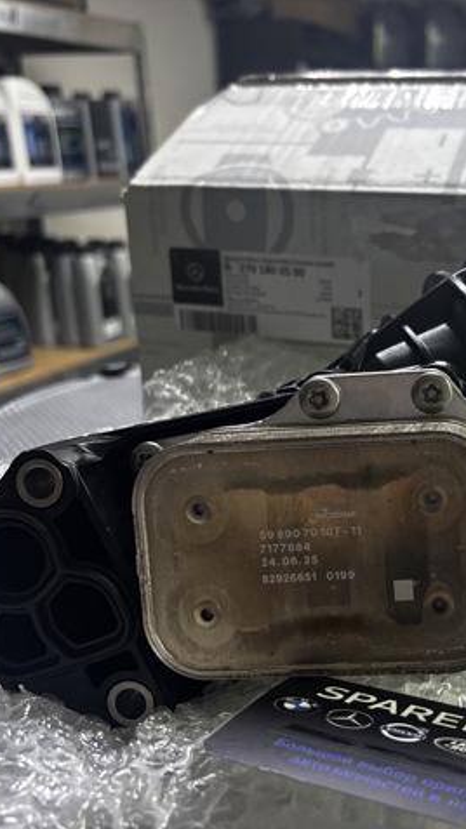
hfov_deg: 29.8
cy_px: 414
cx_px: 424
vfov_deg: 52.8
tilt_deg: -18.5
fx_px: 835
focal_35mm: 38
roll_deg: -0.8
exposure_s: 1/50
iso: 320
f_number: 1.6
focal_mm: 5.96
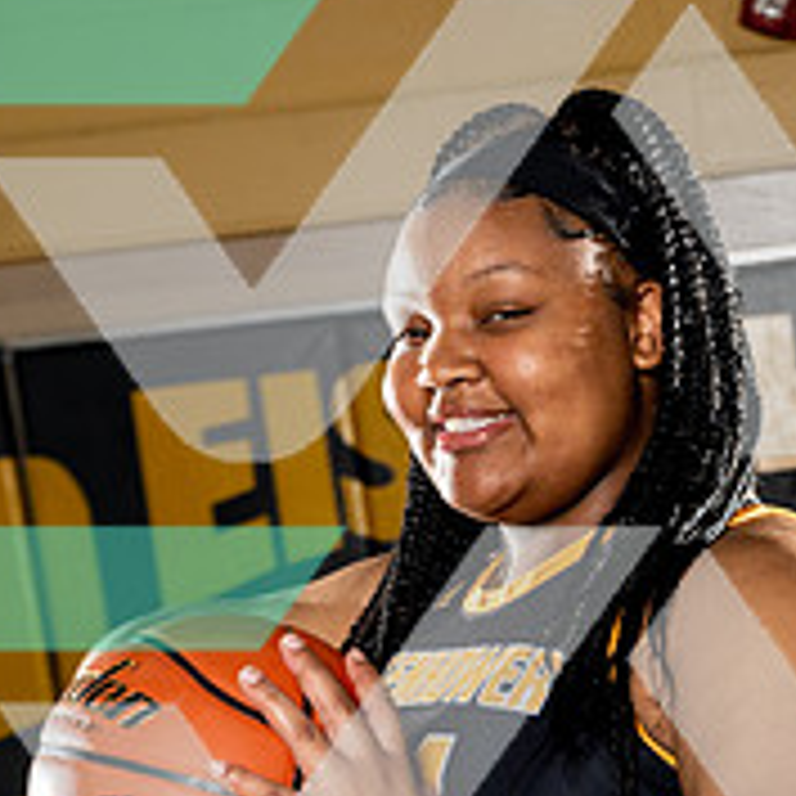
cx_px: 1021
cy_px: 767
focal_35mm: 145
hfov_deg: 11.7
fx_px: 3772
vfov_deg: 11.9
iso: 320
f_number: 6.3
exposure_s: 1/250
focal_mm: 52
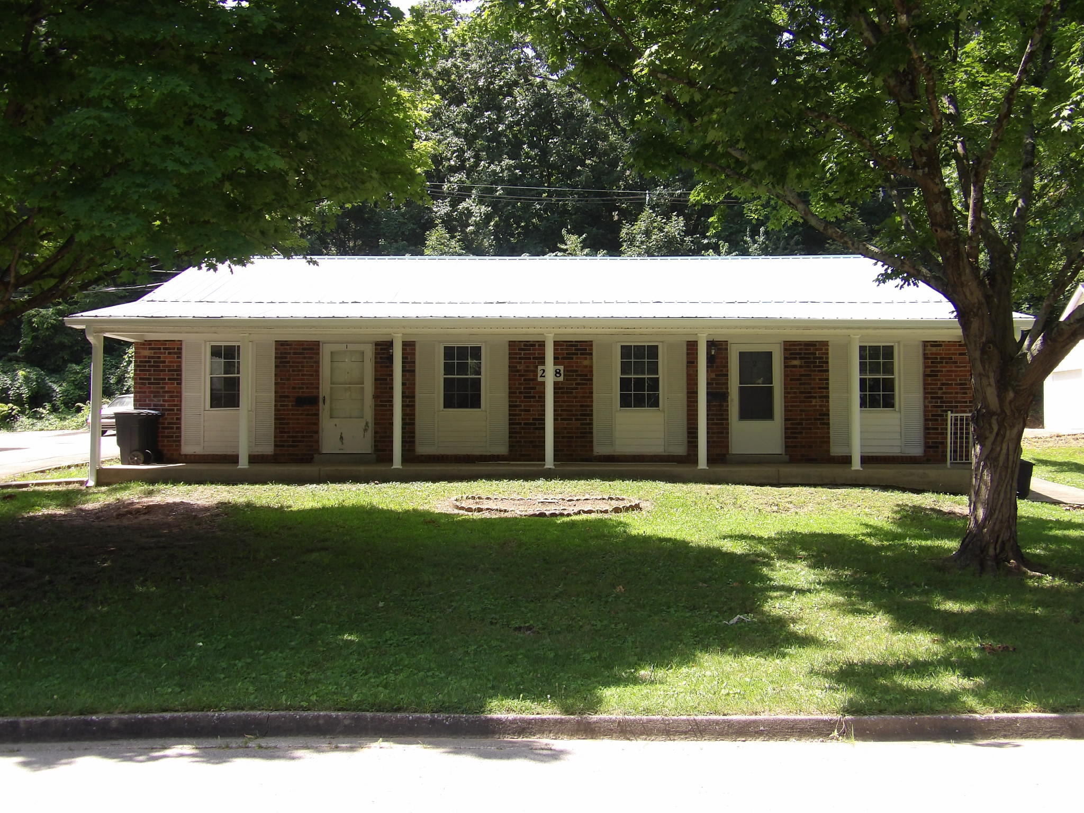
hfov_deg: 47.9
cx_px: 542
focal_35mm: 39
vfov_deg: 36.8
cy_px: 406
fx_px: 1221
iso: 100
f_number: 3.7
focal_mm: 7
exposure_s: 1/228
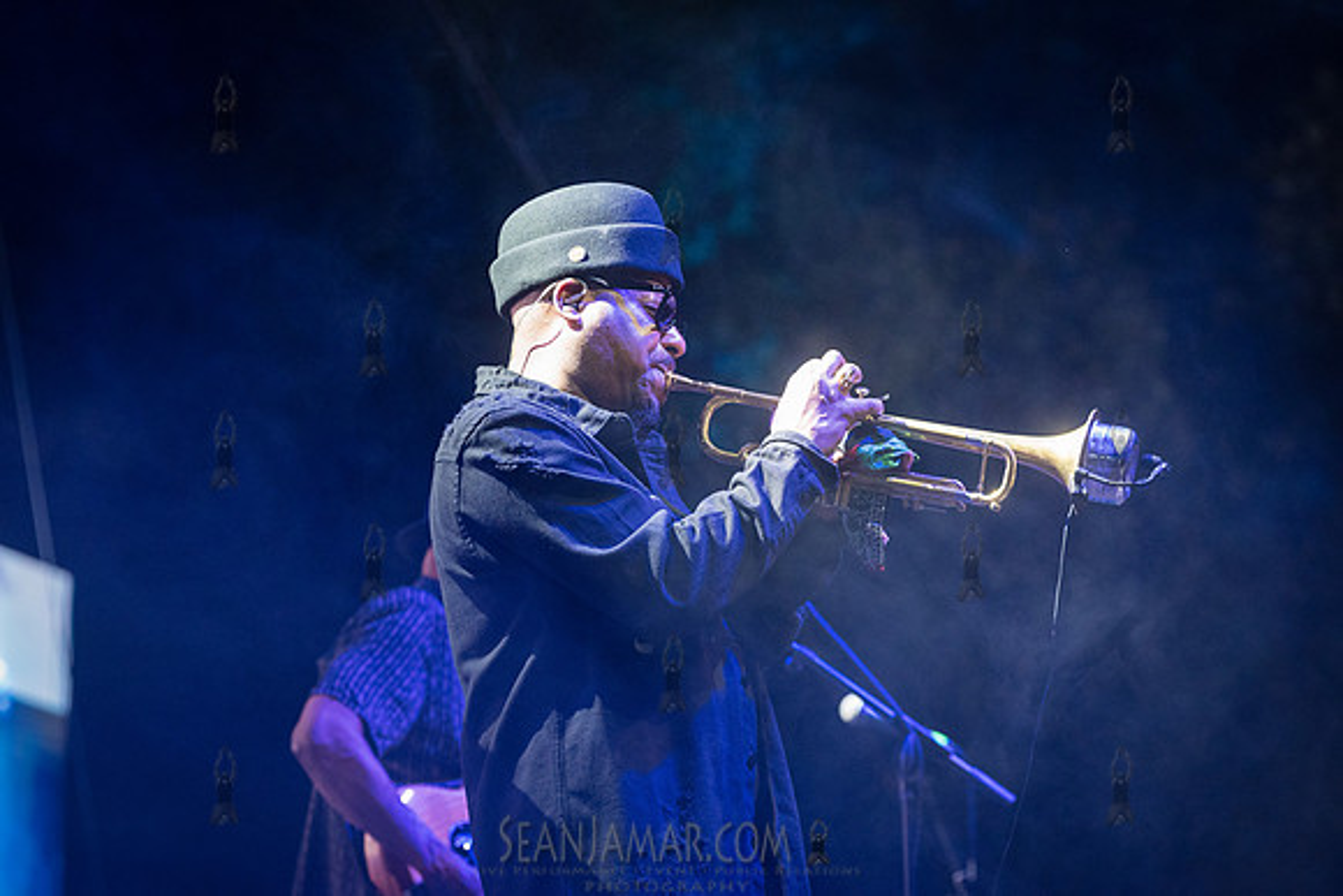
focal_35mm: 135
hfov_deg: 15.2
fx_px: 5037
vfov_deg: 10.2
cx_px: 672
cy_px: 448
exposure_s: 1/500
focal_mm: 135
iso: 4000
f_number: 4.5
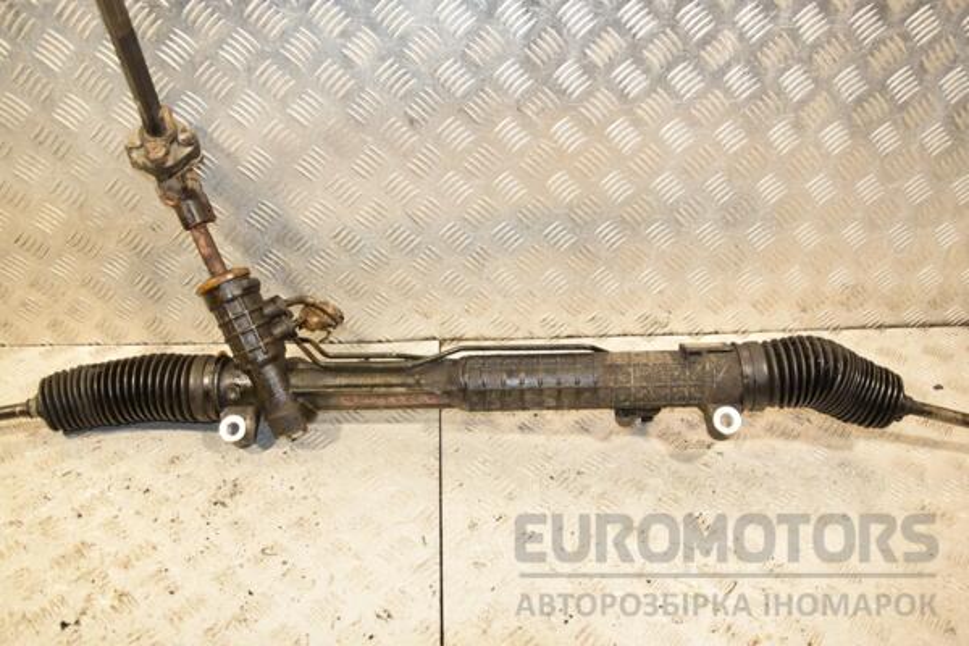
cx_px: 484
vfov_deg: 47.9
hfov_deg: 67.4
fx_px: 727
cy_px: 323
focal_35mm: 27
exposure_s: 1/200
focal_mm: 18
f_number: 5.6
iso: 800
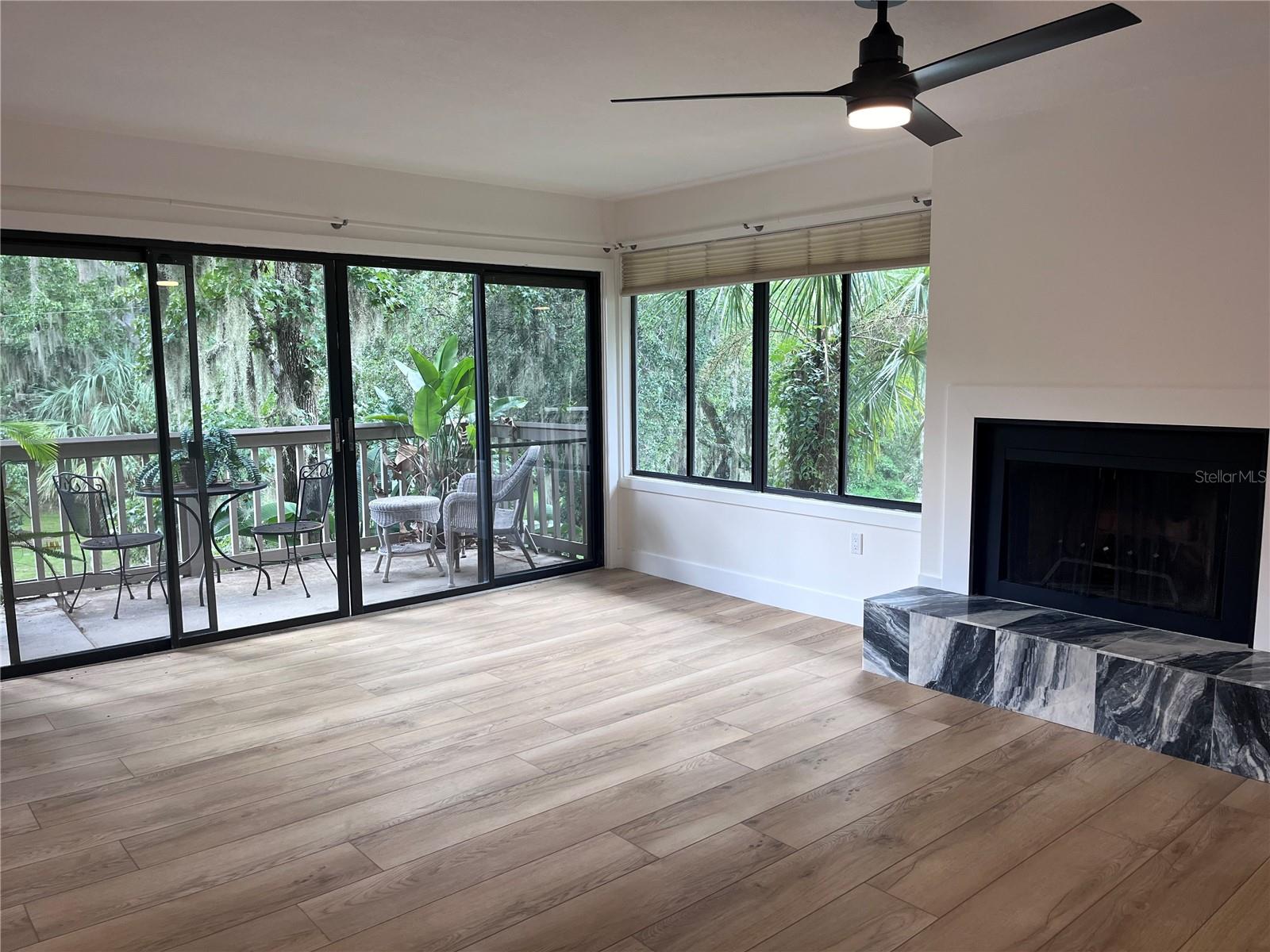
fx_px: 954
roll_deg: +0.9
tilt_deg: -7.0
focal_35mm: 26
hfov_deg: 67.3
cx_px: 635
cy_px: 476
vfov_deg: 53.1
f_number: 1.6
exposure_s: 1/120
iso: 100
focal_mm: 5.1
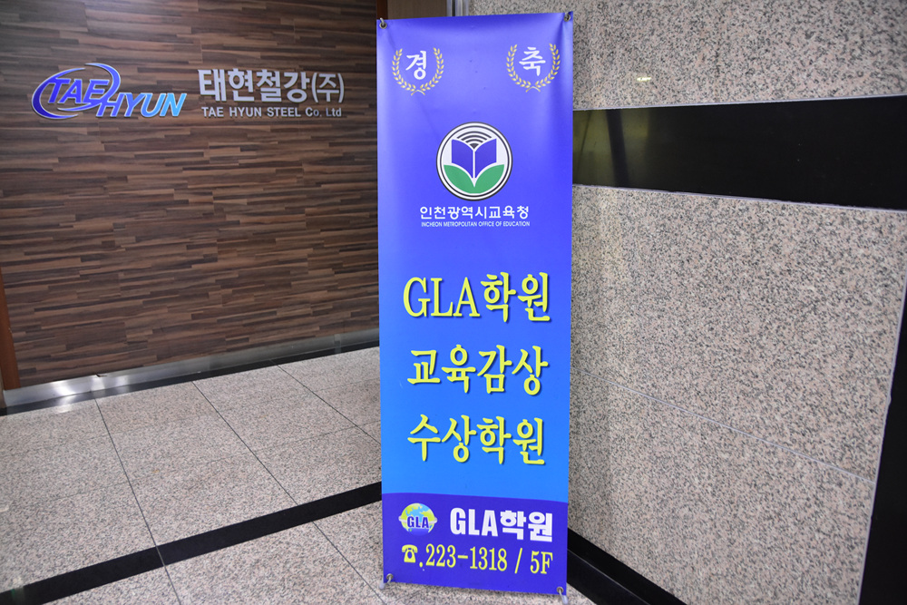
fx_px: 643
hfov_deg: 70.4
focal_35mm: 26
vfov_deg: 50.4
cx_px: 454
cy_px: 302
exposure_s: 1/25
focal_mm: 17
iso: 2000
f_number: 2.8
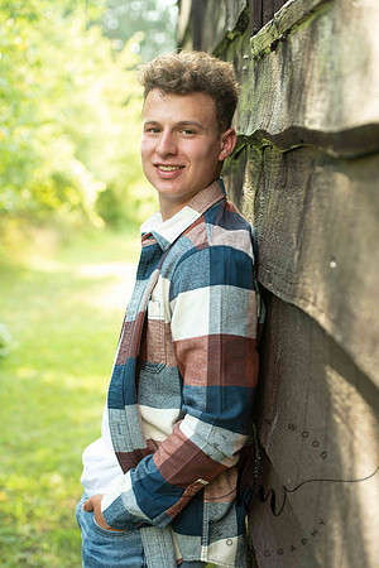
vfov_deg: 28.8
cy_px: 284
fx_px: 1105
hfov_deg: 19.5
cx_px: 190
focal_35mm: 70
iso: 400
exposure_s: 1/200
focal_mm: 70
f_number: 4
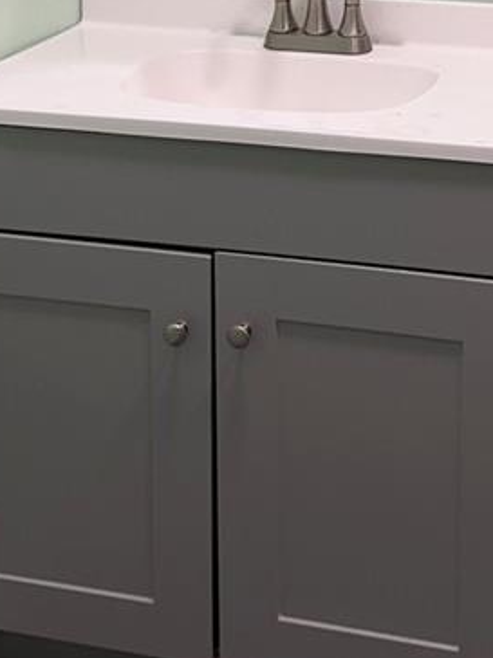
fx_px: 1503
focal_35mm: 79
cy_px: -22
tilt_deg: -12.0
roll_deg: -1.7
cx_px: 412
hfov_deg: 18.4
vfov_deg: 23.5
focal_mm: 6.76
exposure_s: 1/120
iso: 80
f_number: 1.78
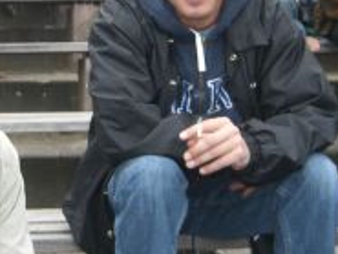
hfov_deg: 23.5
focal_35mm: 82
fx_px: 801
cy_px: 64
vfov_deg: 17.9
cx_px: 71
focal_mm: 7.9
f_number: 2.8
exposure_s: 1/250
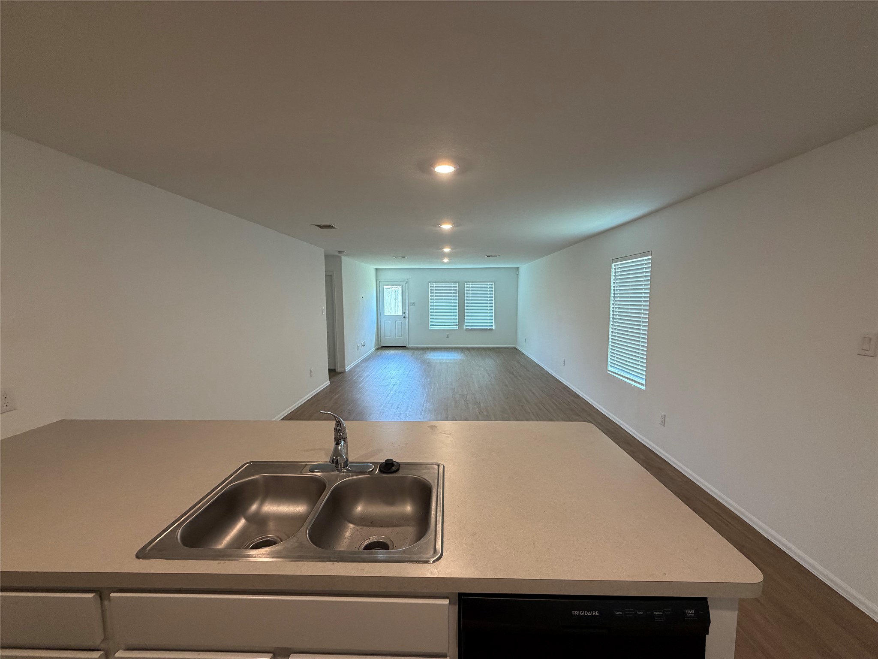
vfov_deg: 85.7
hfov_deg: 102.1
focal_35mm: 14
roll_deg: +0.7
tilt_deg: -5.9
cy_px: 330
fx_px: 355
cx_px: 439
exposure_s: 1/120
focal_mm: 2.22
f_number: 2.2
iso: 320
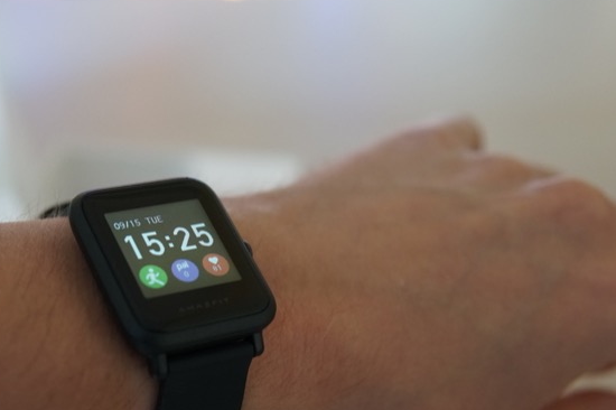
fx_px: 1077
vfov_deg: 21.5
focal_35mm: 63
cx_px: 271
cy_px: 253
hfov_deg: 31.9
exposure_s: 1/60
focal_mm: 30
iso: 1600
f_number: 2.8
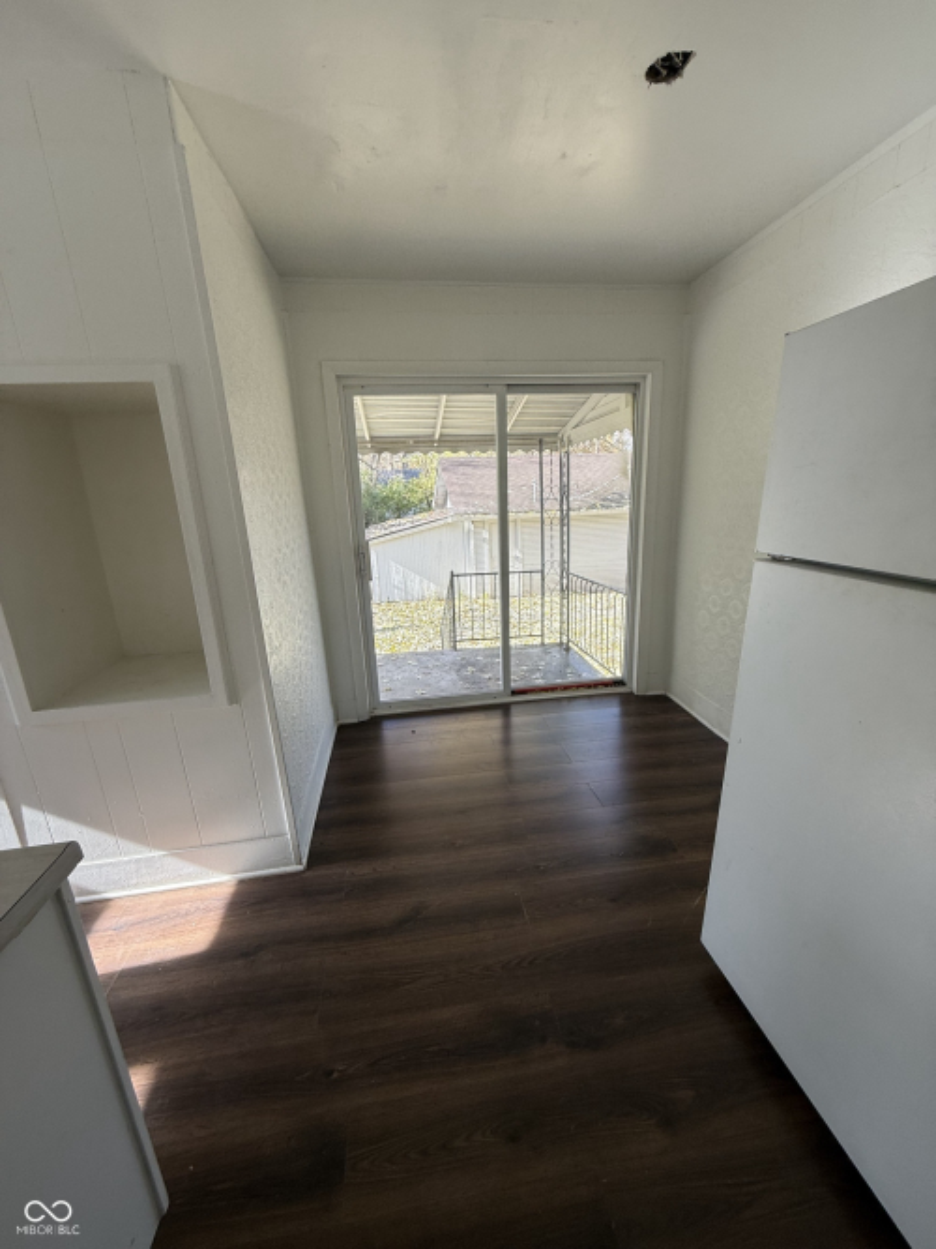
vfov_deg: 102.1
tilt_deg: -11.8
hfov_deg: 85.7
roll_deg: +1.1
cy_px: 624
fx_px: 505
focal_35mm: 14
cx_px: 468
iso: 50
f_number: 2.2
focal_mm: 2.22
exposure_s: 1/169
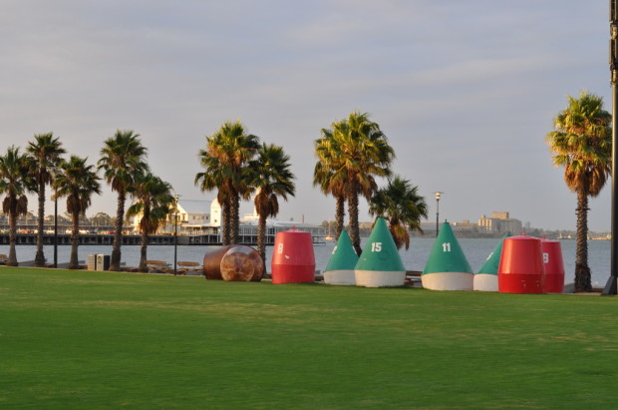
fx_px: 1285
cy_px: 205
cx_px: 309
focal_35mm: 75
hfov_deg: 27.0
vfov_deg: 18.1
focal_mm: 50
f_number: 5.6
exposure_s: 1/125
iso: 320
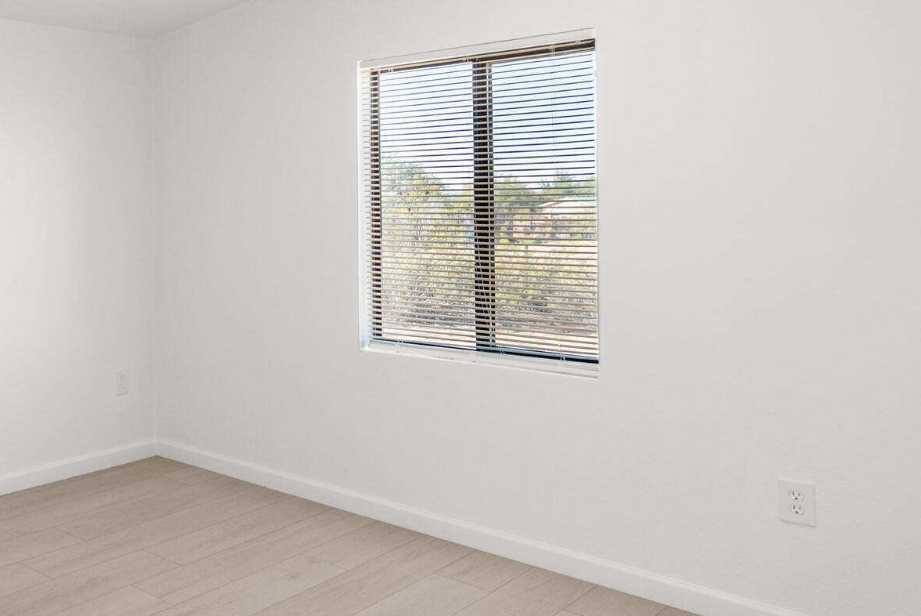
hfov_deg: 47.7
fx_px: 870
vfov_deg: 38.5
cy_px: 203
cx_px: 31
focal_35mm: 34
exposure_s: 1/80
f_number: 8
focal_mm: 16
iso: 400
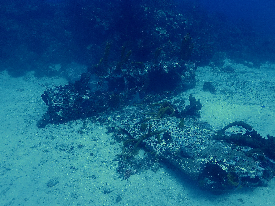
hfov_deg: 69.4
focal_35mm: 25
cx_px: 138
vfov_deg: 54.9
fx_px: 199
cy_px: 103
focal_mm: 4.5
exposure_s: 1/250
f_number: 2.8
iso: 100
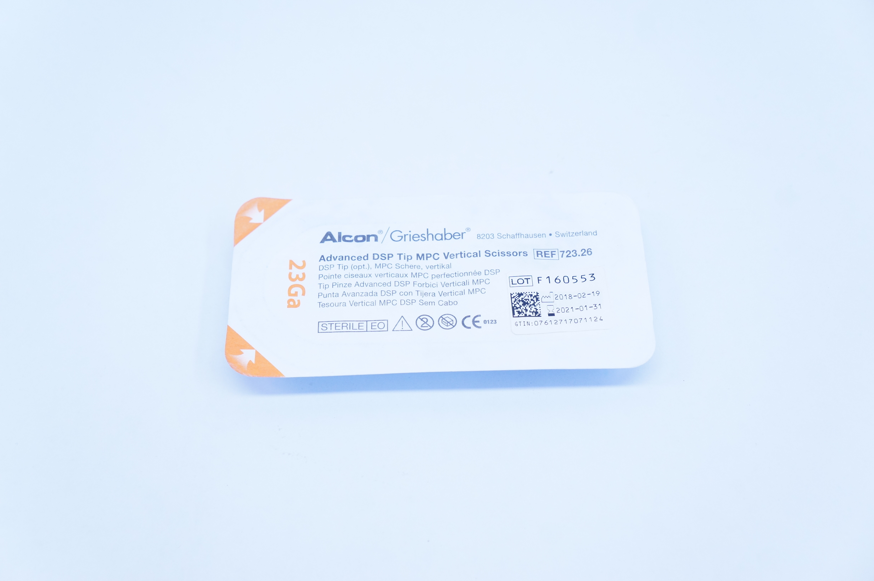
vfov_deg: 26.4
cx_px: 437
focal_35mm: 51
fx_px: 1237
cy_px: 290
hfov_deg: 38.9
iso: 800
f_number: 6.3
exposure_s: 1/160
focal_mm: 34
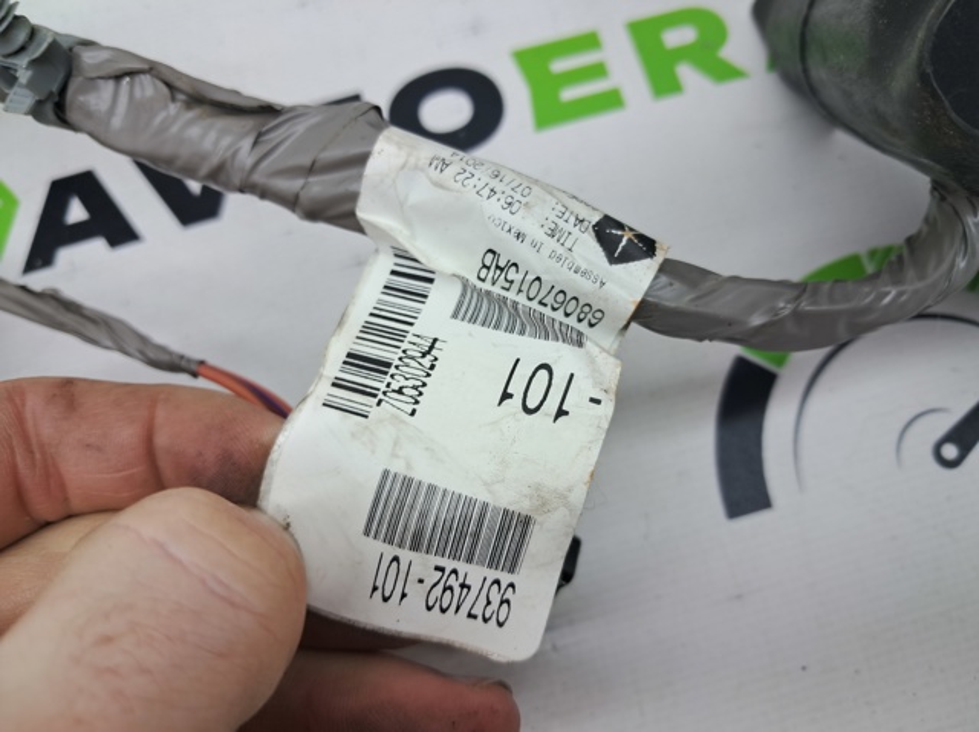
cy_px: 366
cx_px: 490
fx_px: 763
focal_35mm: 27
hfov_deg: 65.4
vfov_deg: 51.3
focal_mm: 4
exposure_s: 1/50
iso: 50
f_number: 1.8
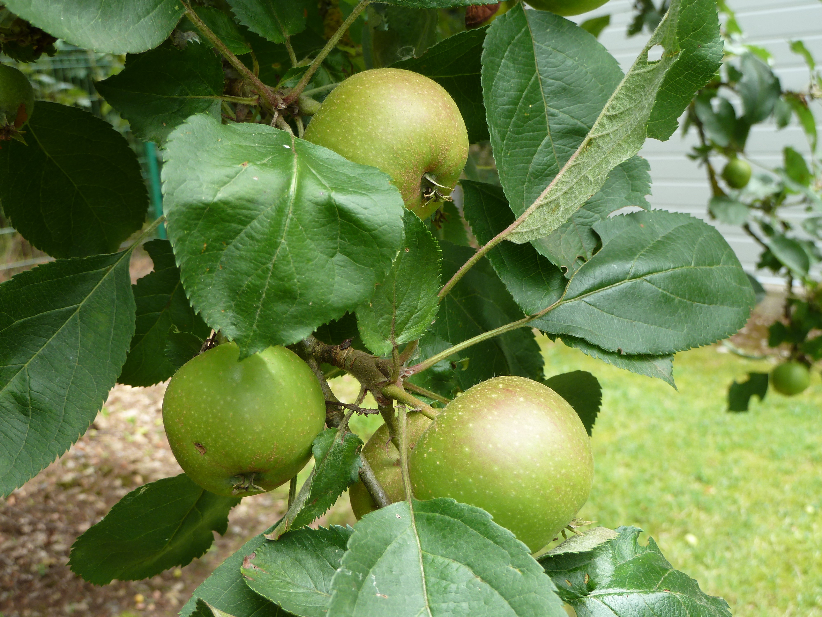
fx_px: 997
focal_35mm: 42
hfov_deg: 44.8
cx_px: 411
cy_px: 308
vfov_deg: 34.3
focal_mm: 6.9
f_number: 3.7
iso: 80
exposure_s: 1/80
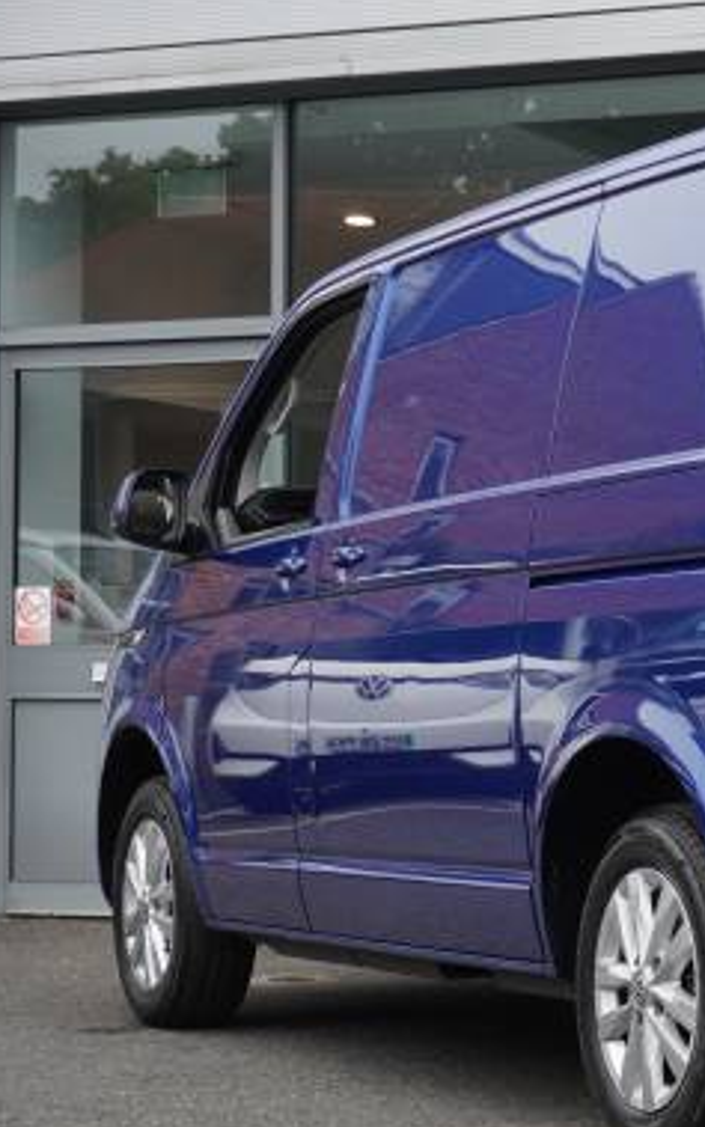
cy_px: 613
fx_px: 3253
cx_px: 910
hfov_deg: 12.0
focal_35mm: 106
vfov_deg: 19.7
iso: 250
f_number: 5.6
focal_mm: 41
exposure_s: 1/160
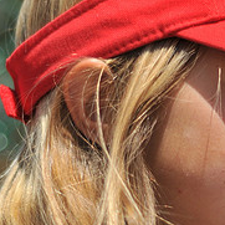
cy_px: 158
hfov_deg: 8.5
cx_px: 242
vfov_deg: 8.6
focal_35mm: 204
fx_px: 1500
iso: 200
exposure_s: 1/8000
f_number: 2
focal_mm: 50
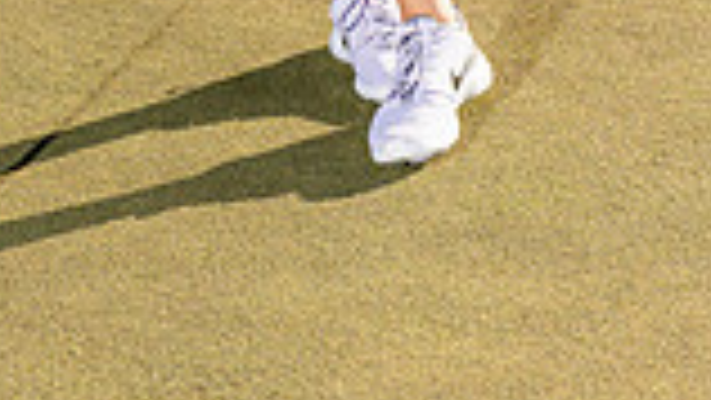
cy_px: -530
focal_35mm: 188
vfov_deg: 6.2
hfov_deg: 11.4
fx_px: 3546
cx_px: 248
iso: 100
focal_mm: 63
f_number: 8
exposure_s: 1/250
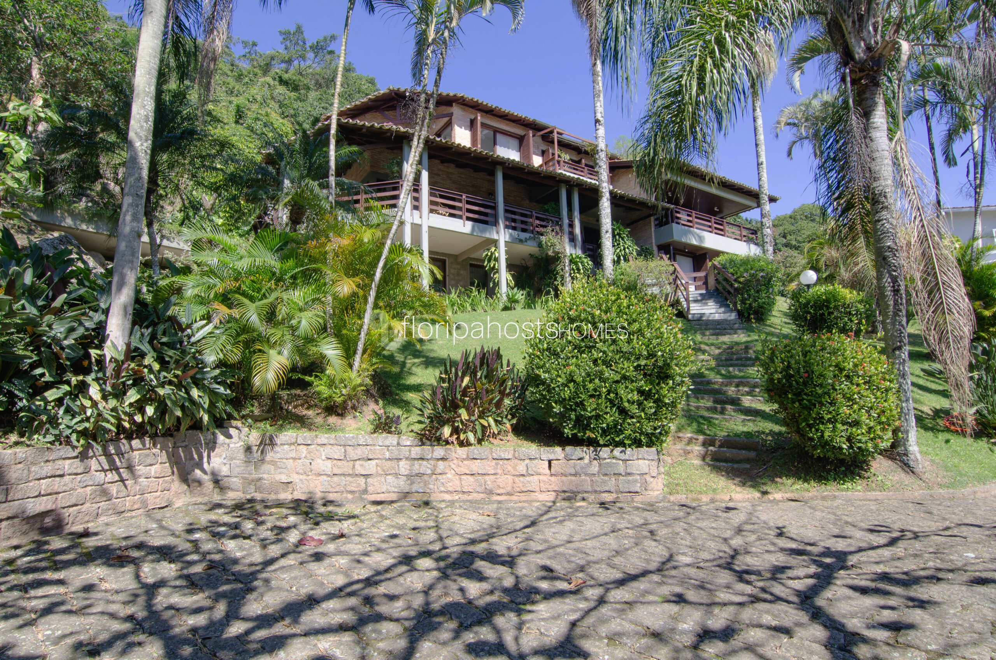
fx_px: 538
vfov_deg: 63.0
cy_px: 330
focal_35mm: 20
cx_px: 498
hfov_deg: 85.5
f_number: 13
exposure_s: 1/25
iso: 100
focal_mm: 13
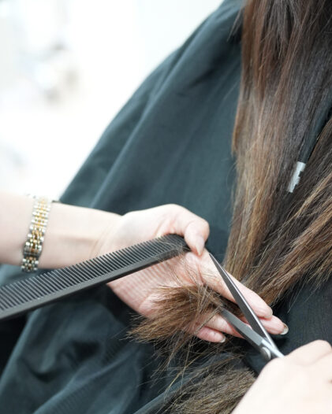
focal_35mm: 64
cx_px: 206
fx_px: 786
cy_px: 296
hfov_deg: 23.8
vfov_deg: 29.2
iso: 2500
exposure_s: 1/250
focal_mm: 35
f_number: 2
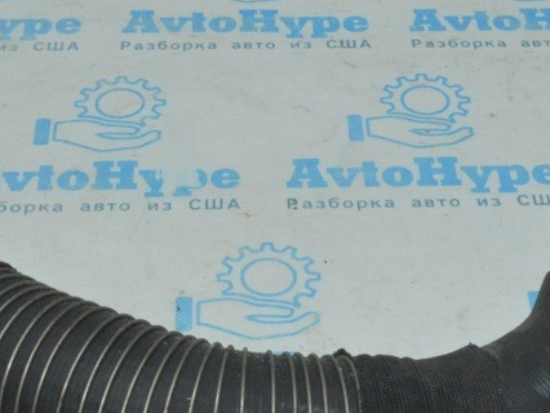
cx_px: 270
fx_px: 1431
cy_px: 314
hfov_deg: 21.8
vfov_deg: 16.3
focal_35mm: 90
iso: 3600
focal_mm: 26
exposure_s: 1/40
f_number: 25
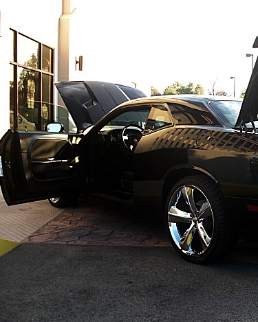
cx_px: 208
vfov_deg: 38.8
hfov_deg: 30.6
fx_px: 458
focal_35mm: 48
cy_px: 163
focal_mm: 6.3
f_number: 2.8
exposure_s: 1/80
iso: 50
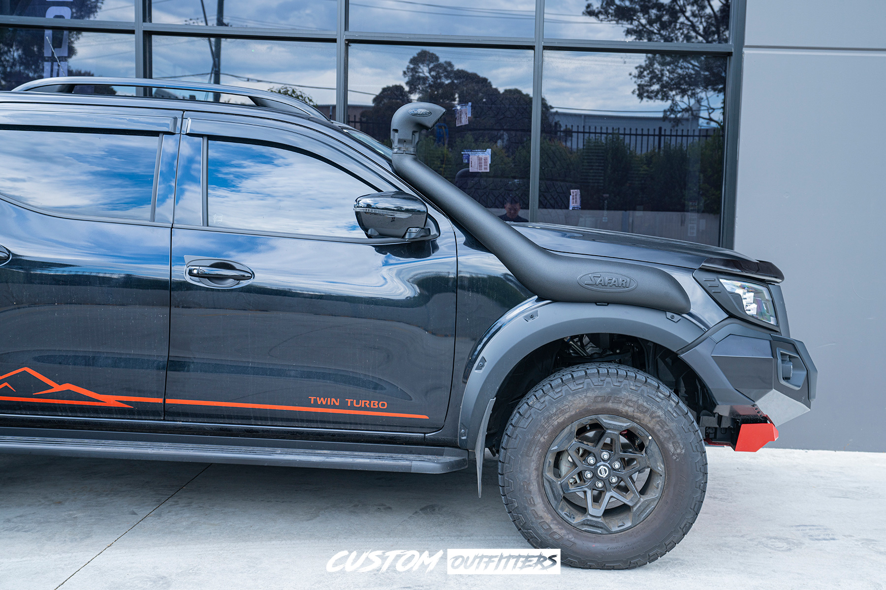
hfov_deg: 57.2
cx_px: 443
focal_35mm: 33
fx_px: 812
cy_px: 295
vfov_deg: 40.0
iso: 125
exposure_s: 1/60
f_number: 4
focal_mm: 33
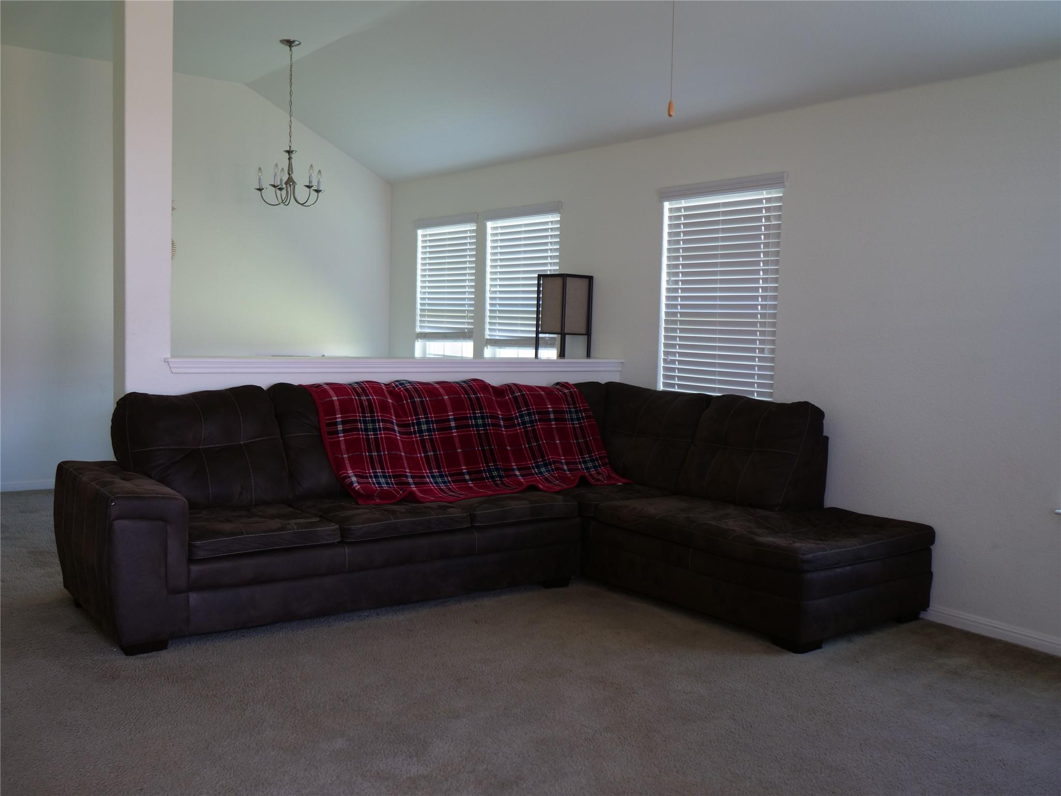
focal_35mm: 32
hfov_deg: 56.8
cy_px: 398
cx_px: 530
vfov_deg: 44.2
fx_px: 981
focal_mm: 16
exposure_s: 1/80
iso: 200
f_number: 1.4
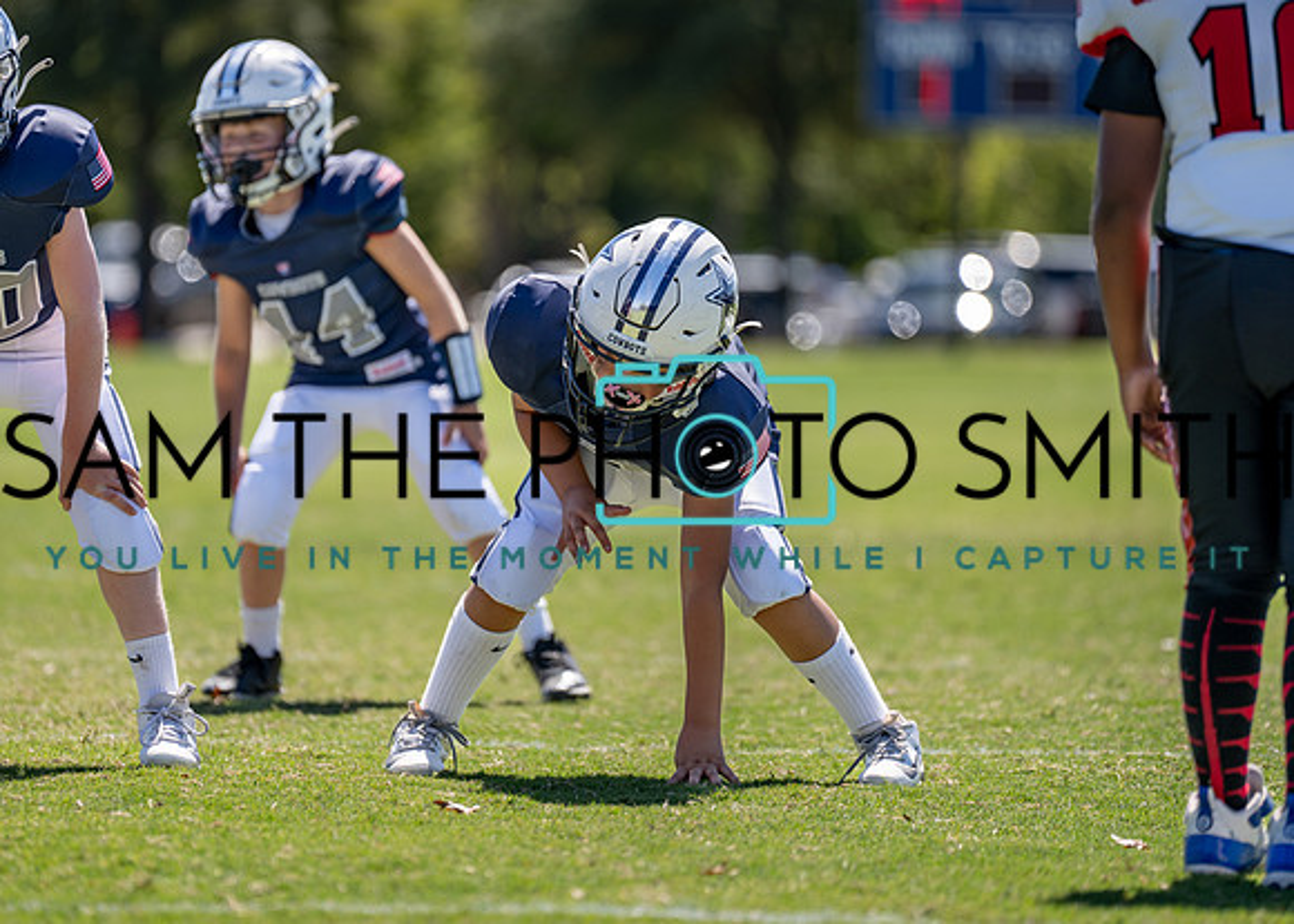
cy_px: 427
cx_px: 548
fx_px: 9839
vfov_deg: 5.4
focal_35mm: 268
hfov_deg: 7.5
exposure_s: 1/1250
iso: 100
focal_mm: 200
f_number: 2.8
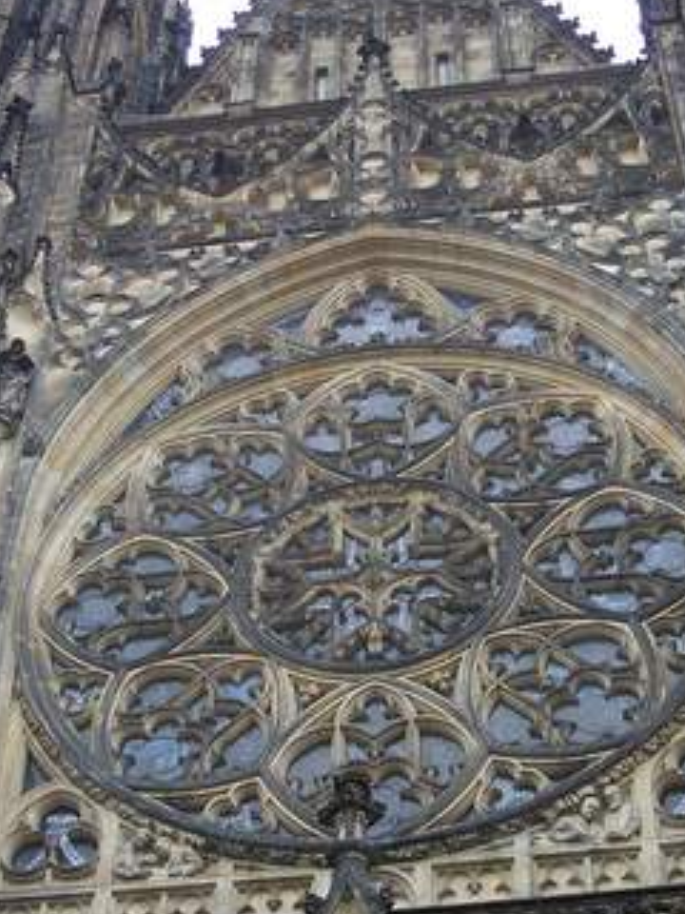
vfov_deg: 26.3
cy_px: 560
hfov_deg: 19.9
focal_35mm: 74
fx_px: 1952
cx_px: 397
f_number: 2.8
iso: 64
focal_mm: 7.8
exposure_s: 1/160
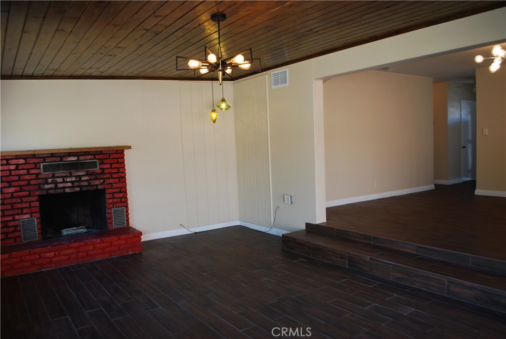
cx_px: 253
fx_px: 380
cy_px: 170
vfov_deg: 48.0
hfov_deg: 67.3
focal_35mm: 27
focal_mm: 18
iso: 200
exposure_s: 1/30
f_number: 3.5
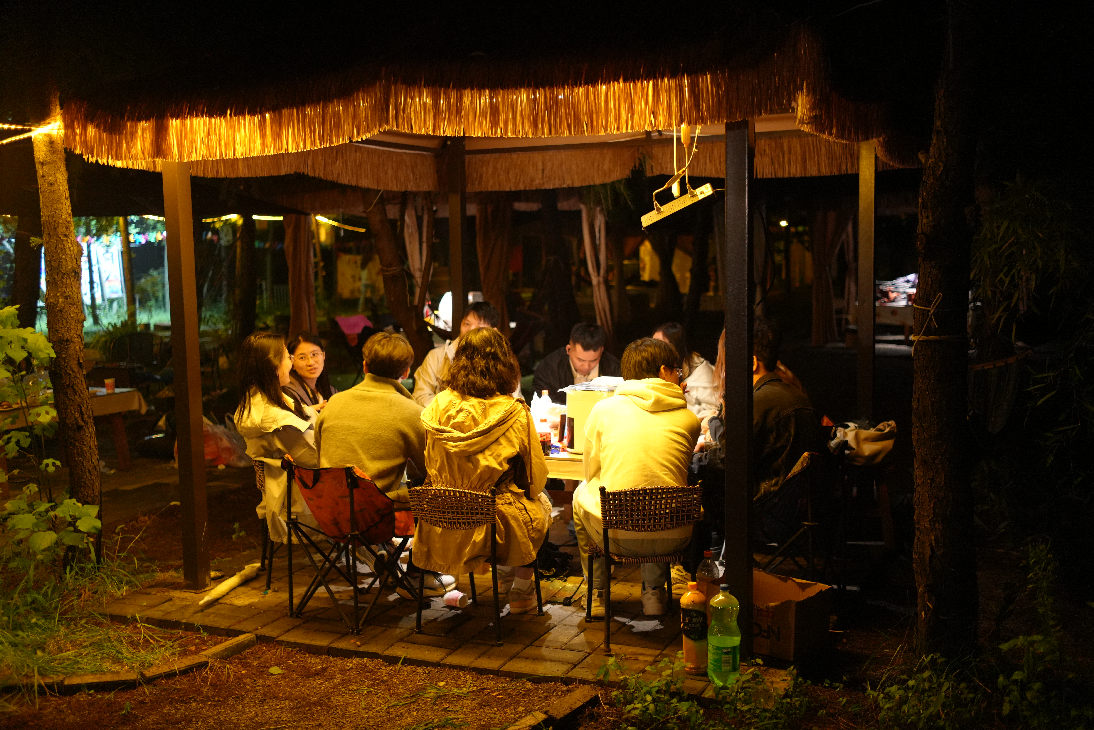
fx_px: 1215
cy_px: 365
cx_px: 547
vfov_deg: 33.4
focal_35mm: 40
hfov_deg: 48.5
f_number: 2
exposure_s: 1/40
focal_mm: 40
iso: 4000
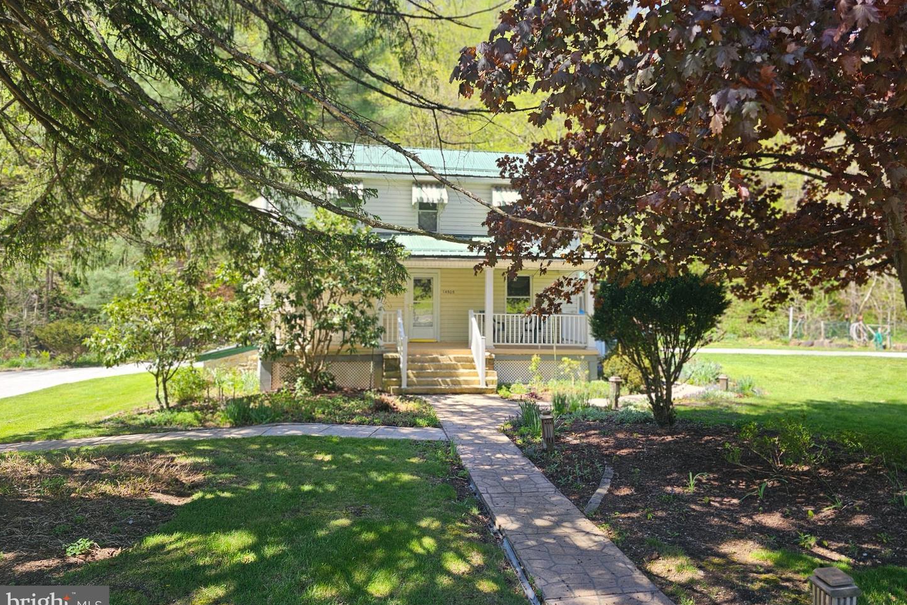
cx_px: 453
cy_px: 281
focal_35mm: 24
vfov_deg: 53.1
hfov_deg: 73.7
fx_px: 605
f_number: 1.7
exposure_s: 1/127
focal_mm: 6.3
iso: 10
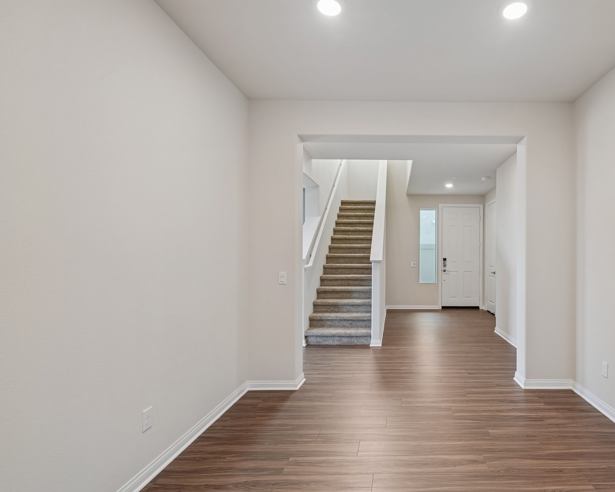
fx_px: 346
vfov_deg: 70.8
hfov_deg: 80.6
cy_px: 262
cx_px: 407
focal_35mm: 19
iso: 400
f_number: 8
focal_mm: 15
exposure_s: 1/15
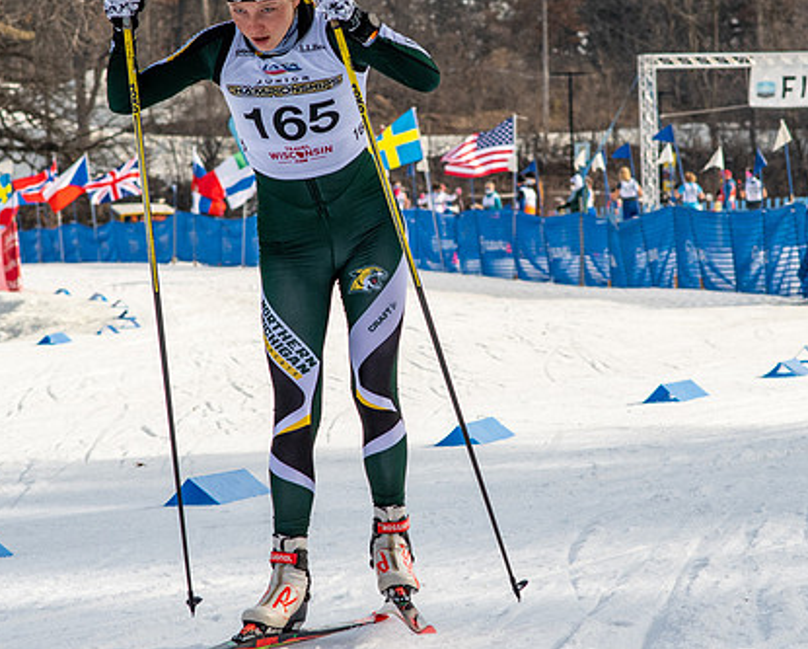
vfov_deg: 7.9
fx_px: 4693
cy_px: 261
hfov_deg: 9.8
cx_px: 414
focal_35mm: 196
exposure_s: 1/2000
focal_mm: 85
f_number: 6.3
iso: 400
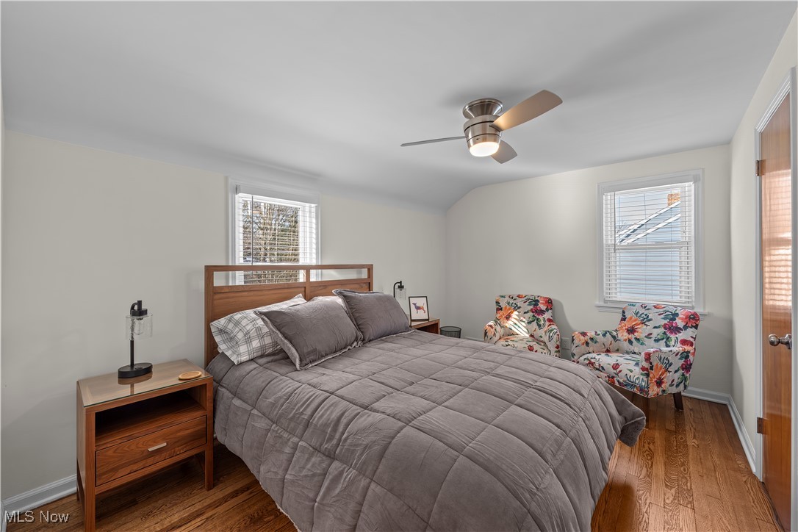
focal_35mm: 14
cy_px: 266
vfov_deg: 81.2
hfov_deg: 104.3
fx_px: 310
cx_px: 399
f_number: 8
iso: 320
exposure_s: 1/5
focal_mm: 14
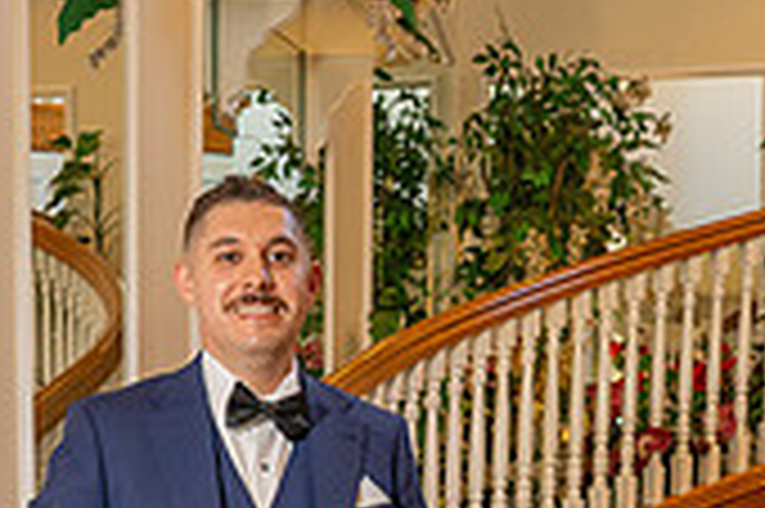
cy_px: 702
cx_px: 451
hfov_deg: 22.9
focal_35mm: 89
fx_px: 1889
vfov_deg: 14.5
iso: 1000
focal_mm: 24
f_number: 4.5
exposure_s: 1/125
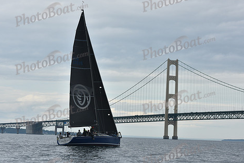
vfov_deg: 10.1
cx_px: 115
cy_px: 81
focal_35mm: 136
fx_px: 922
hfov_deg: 15.1
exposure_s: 1/800
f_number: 7.1
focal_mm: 110
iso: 250
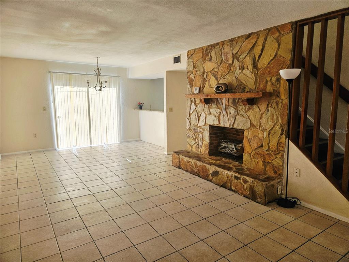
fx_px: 232
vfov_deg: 58.9
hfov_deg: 73.9
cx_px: 174
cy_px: 131
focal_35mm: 23
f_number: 1.8
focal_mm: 5.4
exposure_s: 1/182
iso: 50
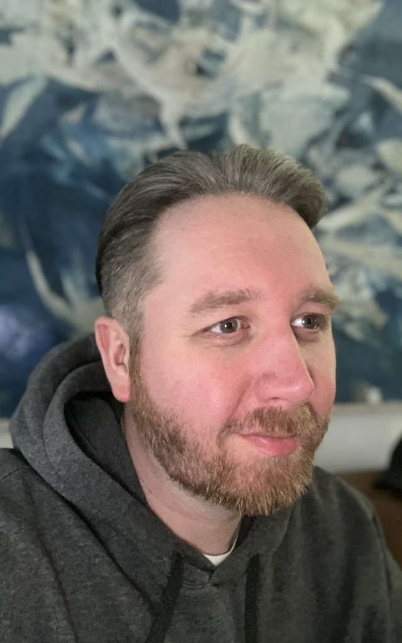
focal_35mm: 32
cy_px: 323
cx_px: 197
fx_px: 561
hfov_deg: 39.4
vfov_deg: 59.7
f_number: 2.2
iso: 320
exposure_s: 1/30
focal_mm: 2.71
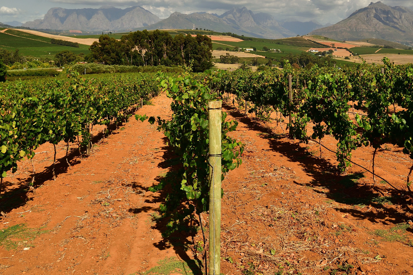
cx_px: 250
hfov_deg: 48.1
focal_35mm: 40
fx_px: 459
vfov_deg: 32.8
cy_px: 73
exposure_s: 1/1000
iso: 100
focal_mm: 18
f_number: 8
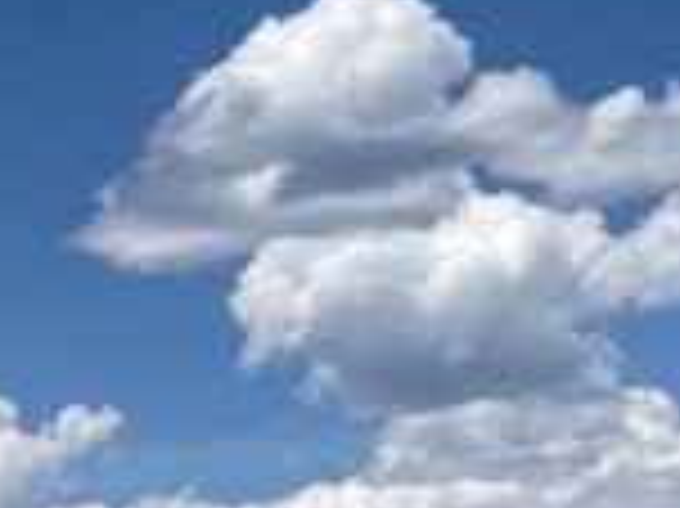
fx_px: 3199
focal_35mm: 163
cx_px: -689
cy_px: 944
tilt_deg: -0.1
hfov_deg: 11.0
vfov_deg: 8.7
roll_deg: +0.7
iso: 80
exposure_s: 1/8130
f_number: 1.78
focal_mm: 6.76
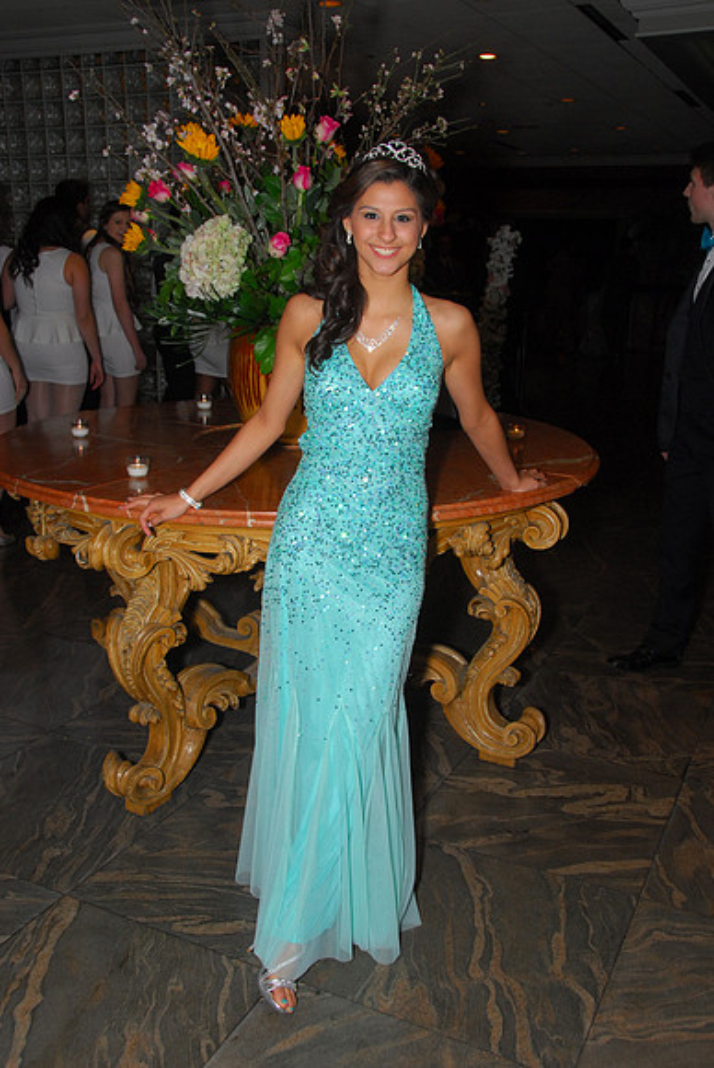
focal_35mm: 33
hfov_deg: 40.1
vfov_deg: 57.2
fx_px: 979
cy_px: 534
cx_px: 357
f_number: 5.6
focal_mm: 22
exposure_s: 1/60
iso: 400
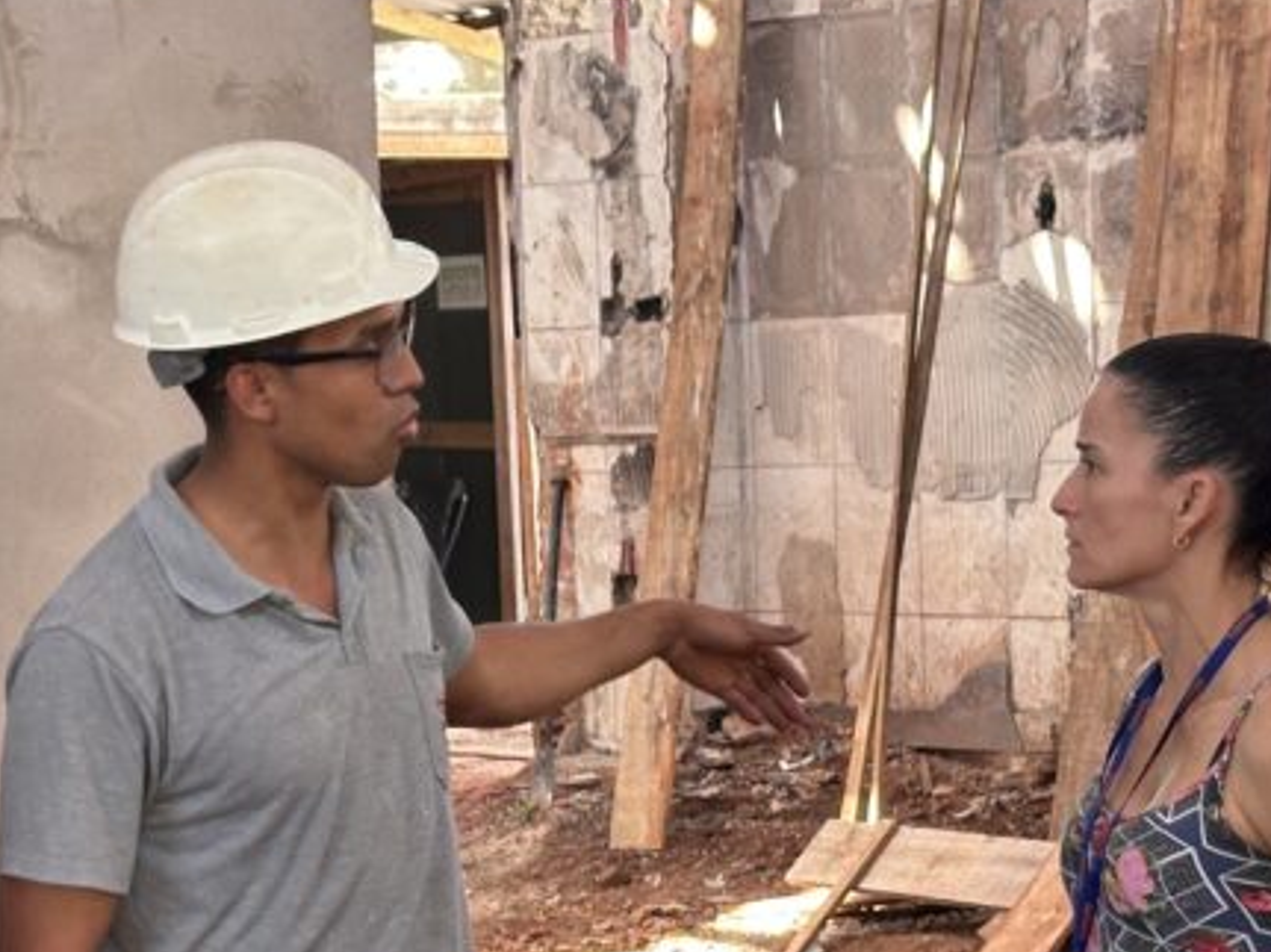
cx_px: 628
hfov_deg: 17.3
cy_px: 811
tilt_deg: -4.7
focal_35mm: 114
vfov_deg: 12.9
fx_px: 4185
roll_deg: +2.1
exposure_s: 1/85
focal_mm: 6.86
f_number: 1.78
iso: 80
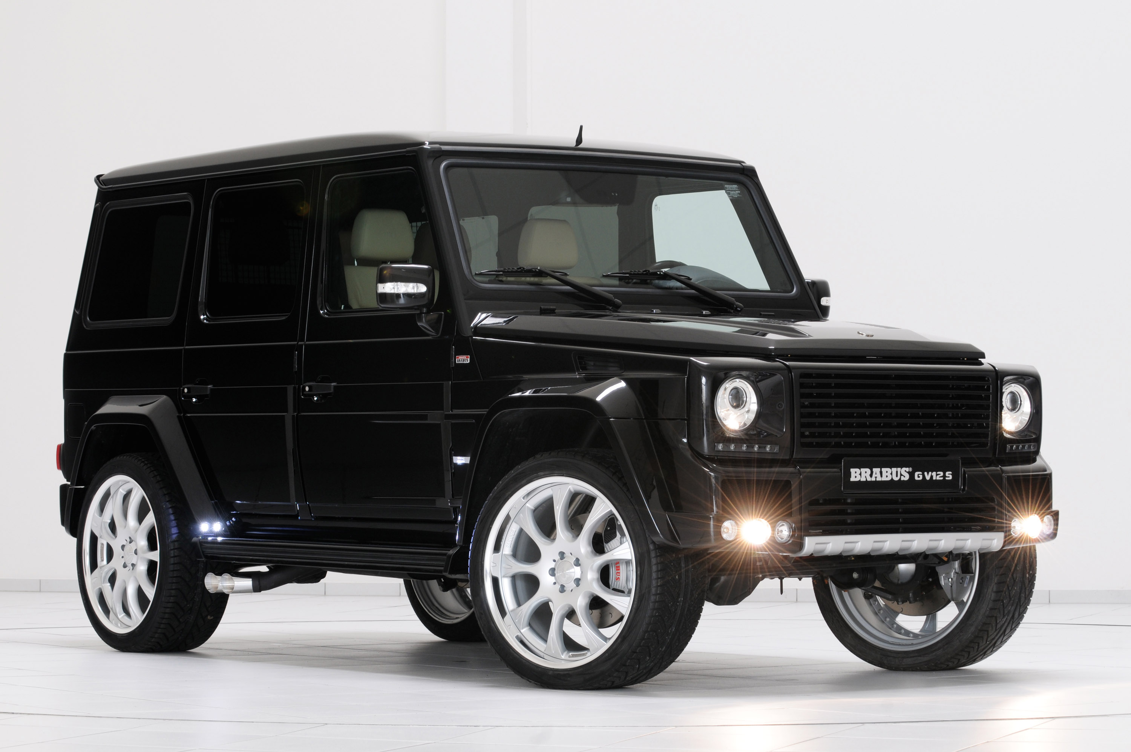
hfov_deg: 19.5
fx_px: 3295
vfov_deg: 13.0
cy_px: 376
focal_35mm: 105
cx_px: 566
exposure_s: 2
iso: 200
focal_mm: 70
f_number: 10
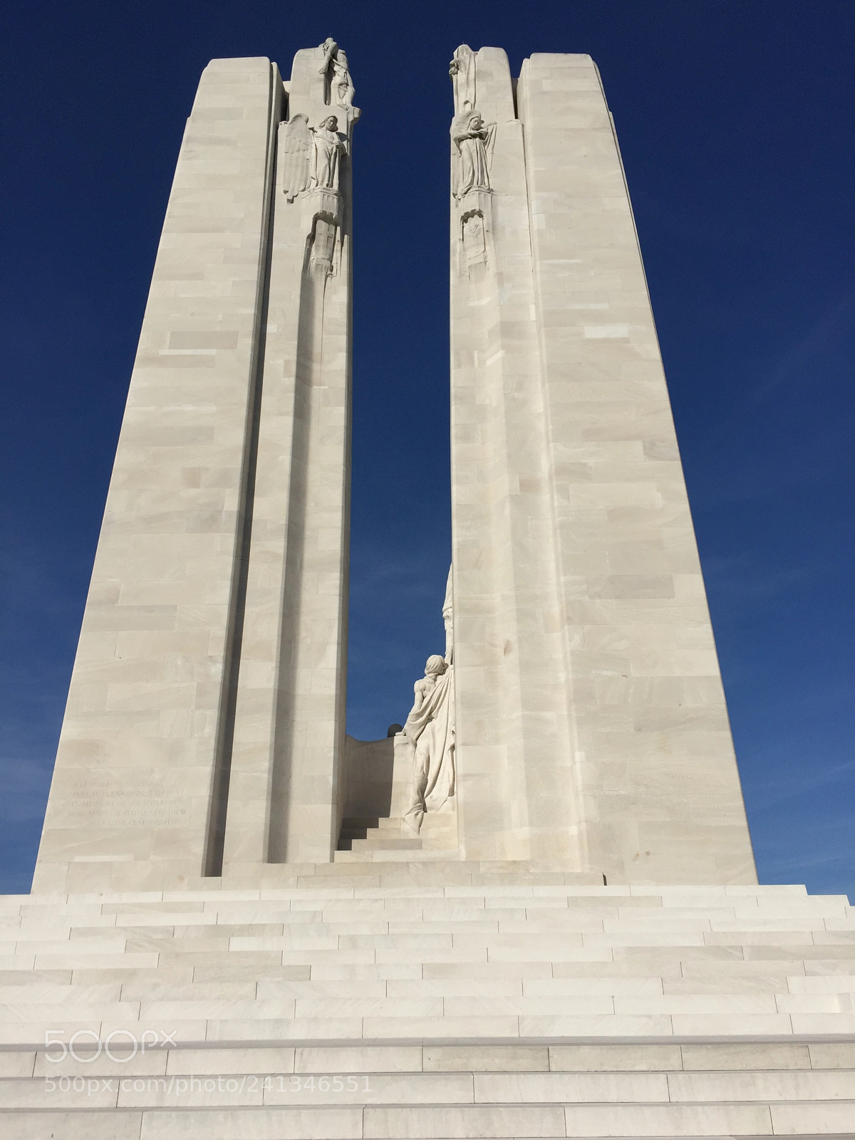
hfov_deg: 48.2
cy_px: 570
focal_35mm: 29
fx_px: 955
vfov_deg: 61.7
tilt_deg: +27.3
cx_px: 428
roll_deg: +0.7
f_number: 2.2
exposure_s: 1/6623
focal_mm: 4.15
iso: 32
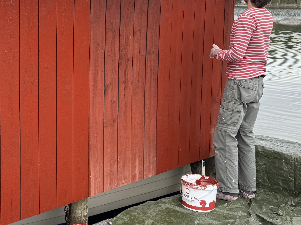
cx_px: 17
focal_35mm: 55
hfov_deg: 32.7
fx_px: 478
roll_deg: -0.7
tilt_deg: -8.6
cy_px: 70
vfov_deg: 26.4
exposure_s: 1/765
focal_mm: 6.76
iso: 80
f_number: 1.78
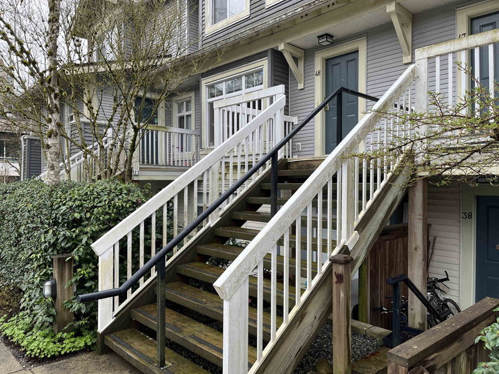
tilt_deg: -1.4
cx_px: 250
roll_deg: +0.6
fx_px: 375
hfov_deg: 67.3
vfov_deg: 53.1
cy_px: 187
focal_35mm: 26
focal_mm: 5.1
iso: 40
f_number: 1.6
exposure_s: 1/242
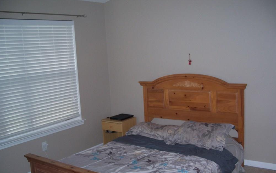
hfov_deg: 49.3
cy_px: 98
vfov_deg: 32.0
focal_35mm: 40
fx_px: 301
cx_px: 137
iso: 125
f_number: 2.8
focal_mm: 7.8
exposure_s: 1/60
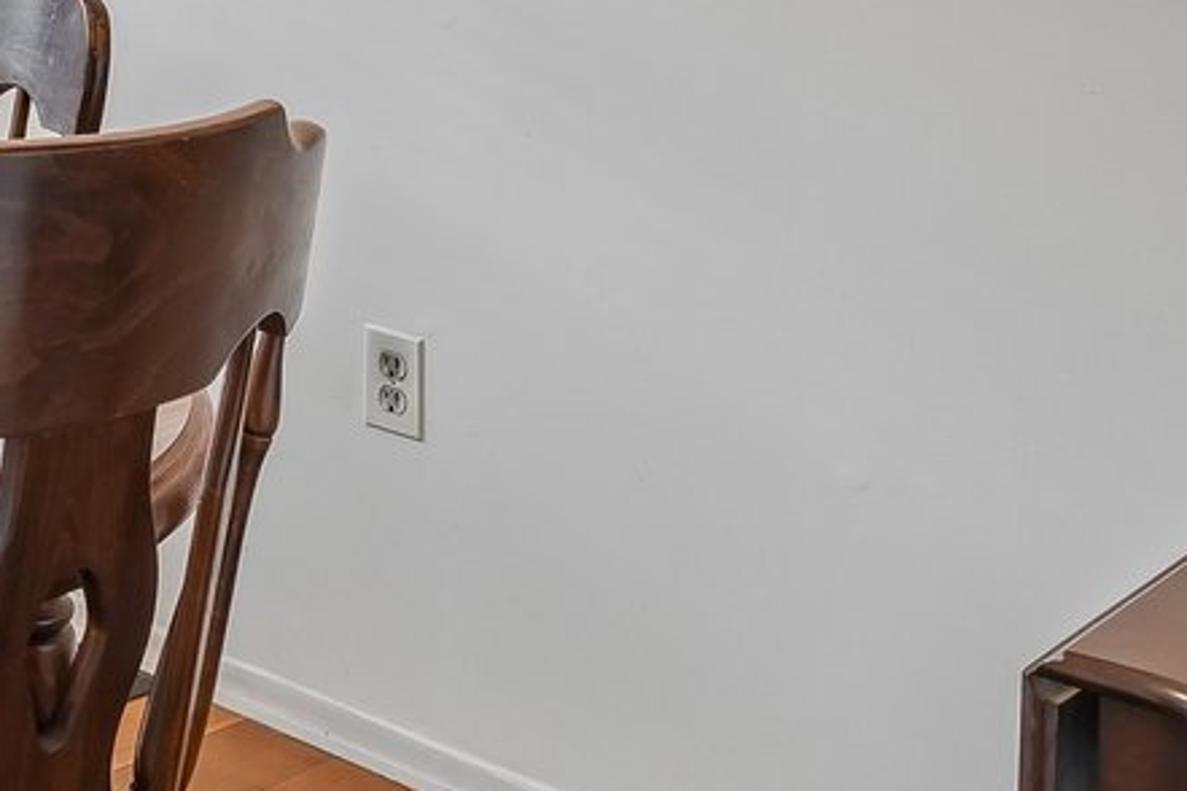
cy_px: -351
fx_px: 2143
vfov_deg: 18.8
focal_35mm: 65
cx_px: -641
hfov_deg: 23.8
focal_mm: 14
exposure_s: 1/6
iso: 400
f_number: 8
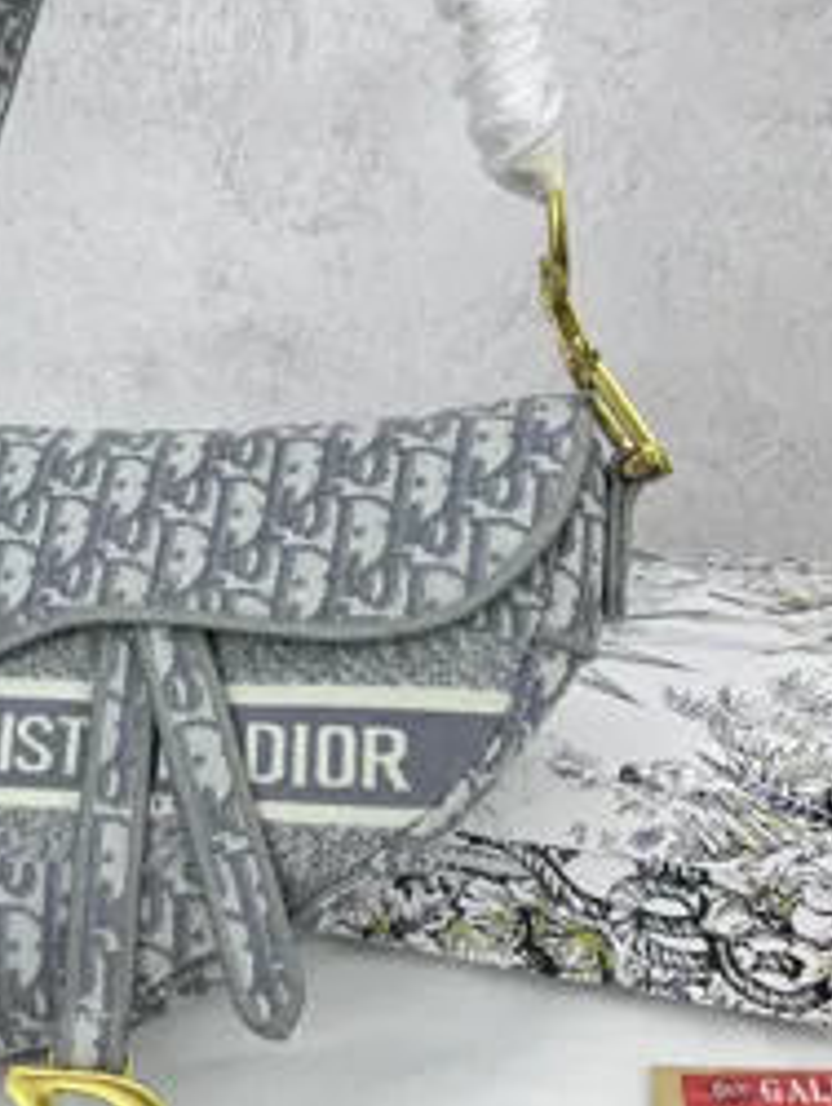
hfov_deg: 30.5
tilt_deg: -19.4
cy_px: 615
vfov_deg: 41.1
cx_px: 124
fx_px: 1472
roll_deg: +2.2
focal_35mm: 46
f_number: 1.78
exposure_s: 1/582
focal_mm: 6.76
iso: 80
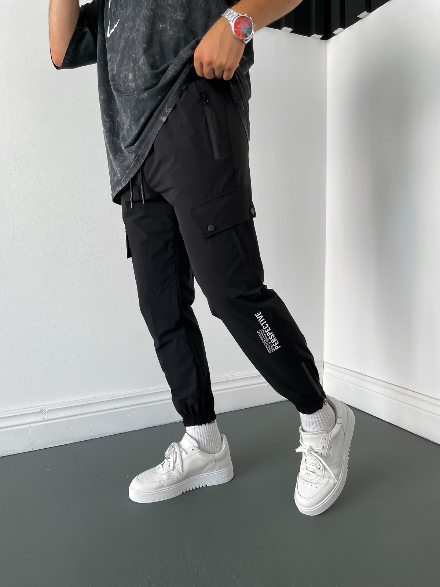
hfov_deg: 53.1
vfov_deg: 67.3
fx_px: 441
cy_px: 294
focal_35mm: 26
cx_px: 220
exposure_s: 1/120
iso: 80
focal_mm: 4.2
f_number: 1.6
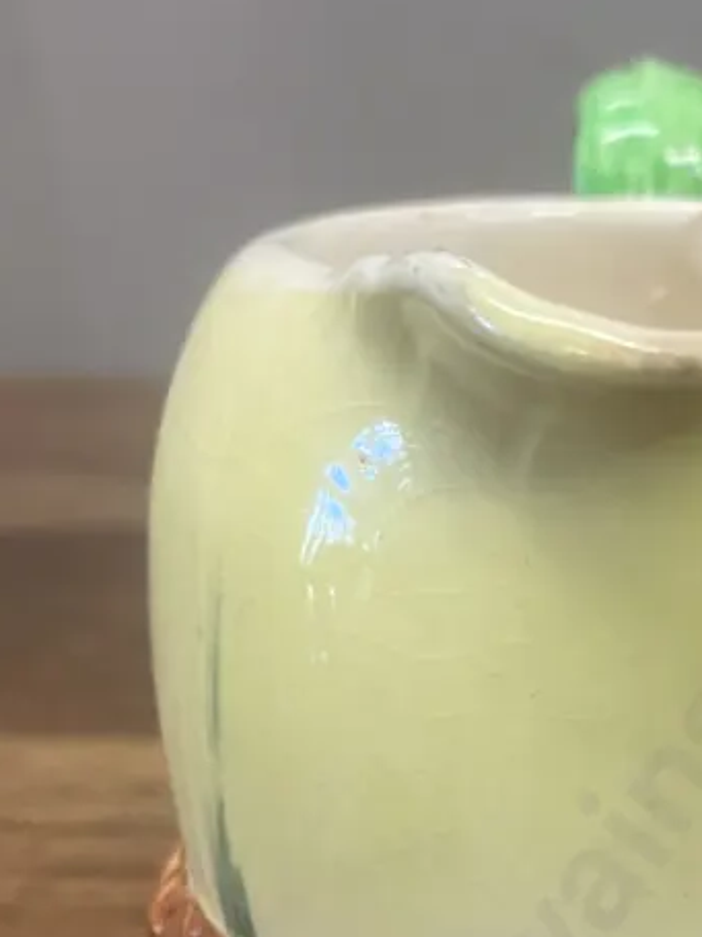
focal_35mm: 63
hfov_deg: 22.4
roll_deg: -0.3
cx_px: 704
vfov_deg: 30.0
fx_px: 1704
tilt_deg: -21.1
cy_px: 745
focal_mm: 3.99
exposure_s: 1/50
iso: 200
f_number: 1.8
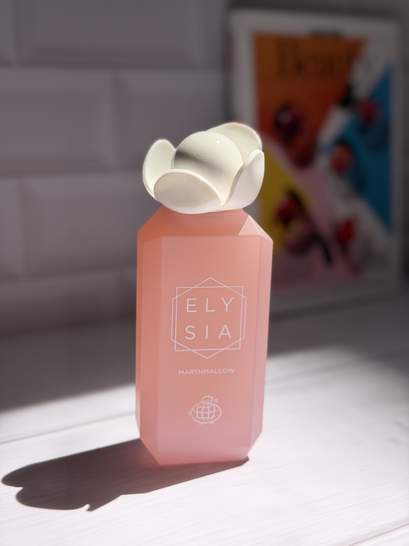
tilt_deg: -15.3
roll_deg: -2.2
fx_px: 756
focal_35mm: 48
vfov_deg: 39.7
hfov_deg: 30.3
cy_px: 273
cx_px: 204
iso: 64
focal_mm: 6.76
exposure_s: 1/1642
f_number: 1.78
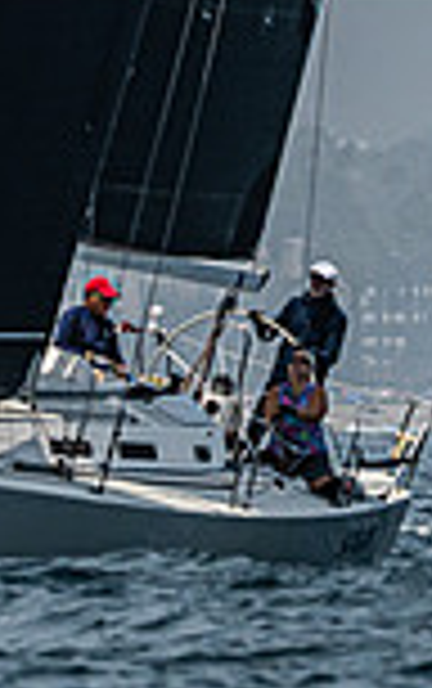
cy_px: 355
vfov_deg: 1.9
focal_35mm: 1127
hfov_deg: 1.2
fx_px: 21170
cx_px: -714
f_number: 6.3
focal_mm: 220
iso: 400
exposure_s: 1/5000
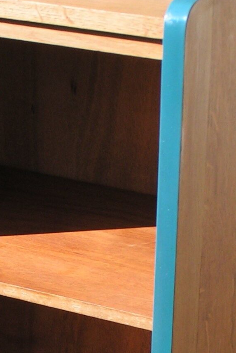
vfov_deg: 13.0
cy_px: 356
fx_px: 1534
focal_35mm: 156
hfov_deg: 8.7
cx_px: -29
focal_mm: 9.7
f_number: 5.6
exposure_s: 1/250
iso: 50
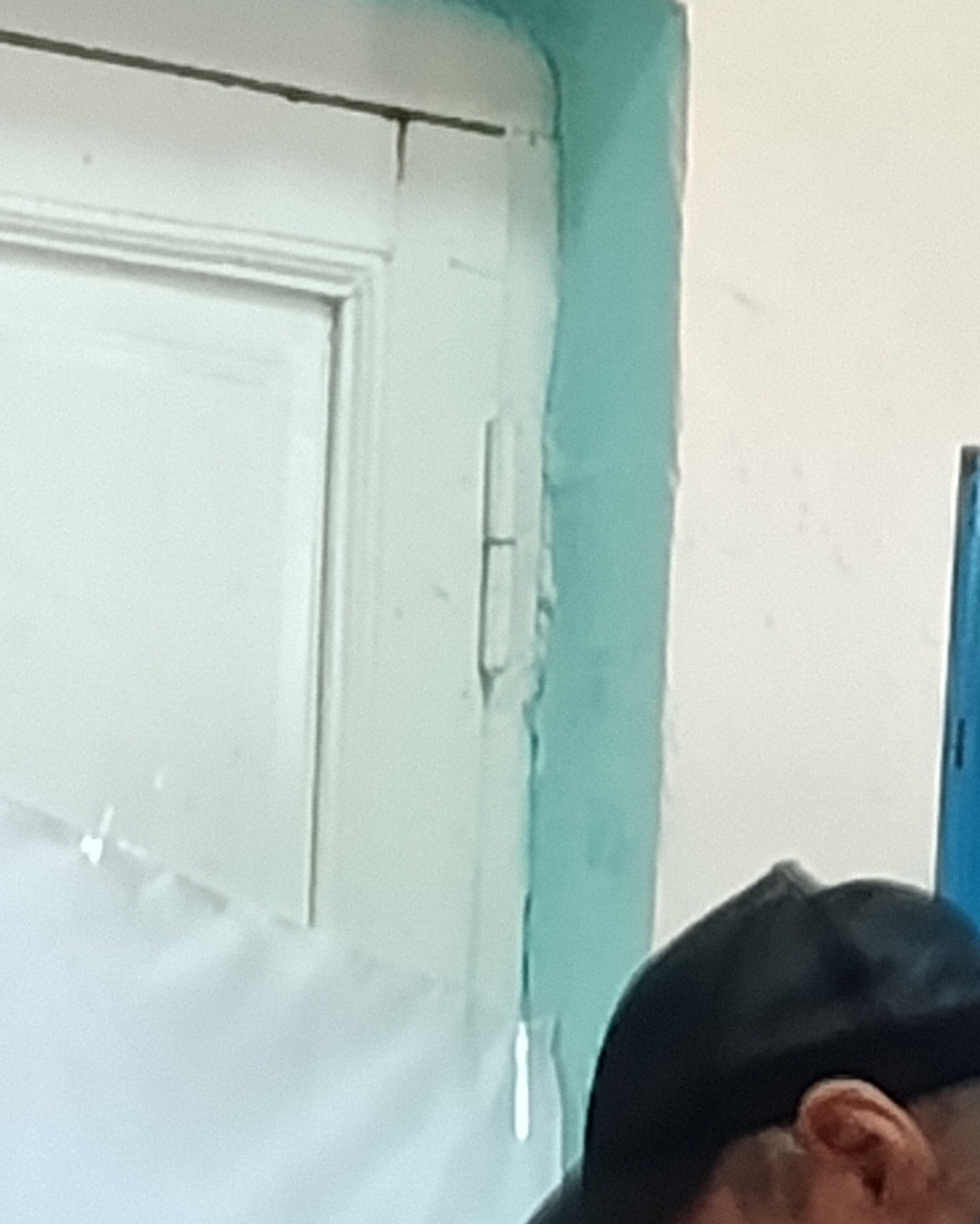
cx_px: 253
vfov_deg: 7.1
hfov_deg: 5.9
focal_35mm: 260
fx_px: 9425
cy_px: 2616
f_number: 1.7
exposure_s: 1/50
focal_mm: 5.24
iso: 1303
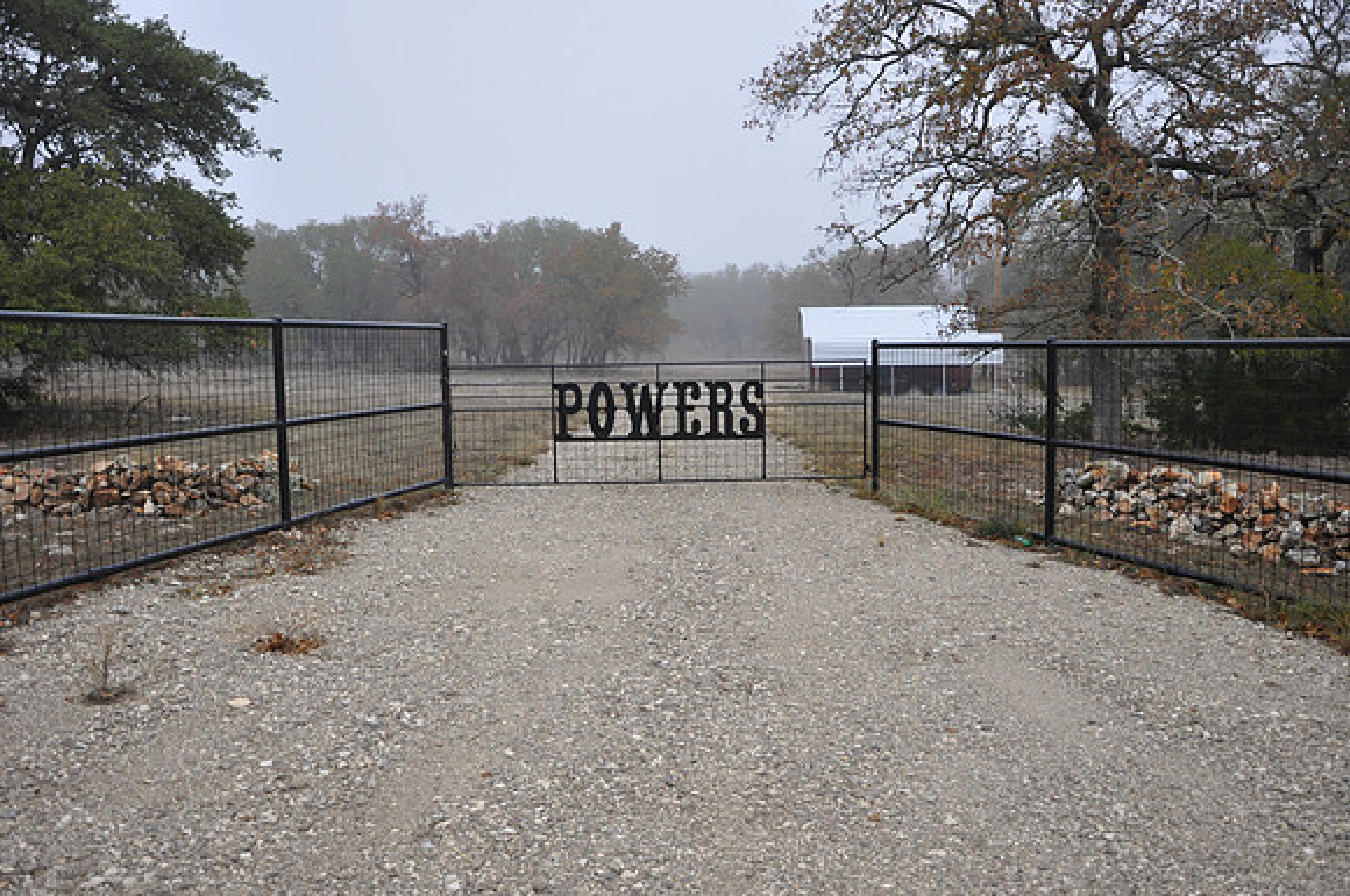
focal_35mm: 32
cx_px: 675
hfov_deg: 59.6
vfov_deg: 41.6
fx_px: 1180
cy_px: 448
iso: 250
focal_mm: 21
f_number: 5.6
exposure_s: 1/125
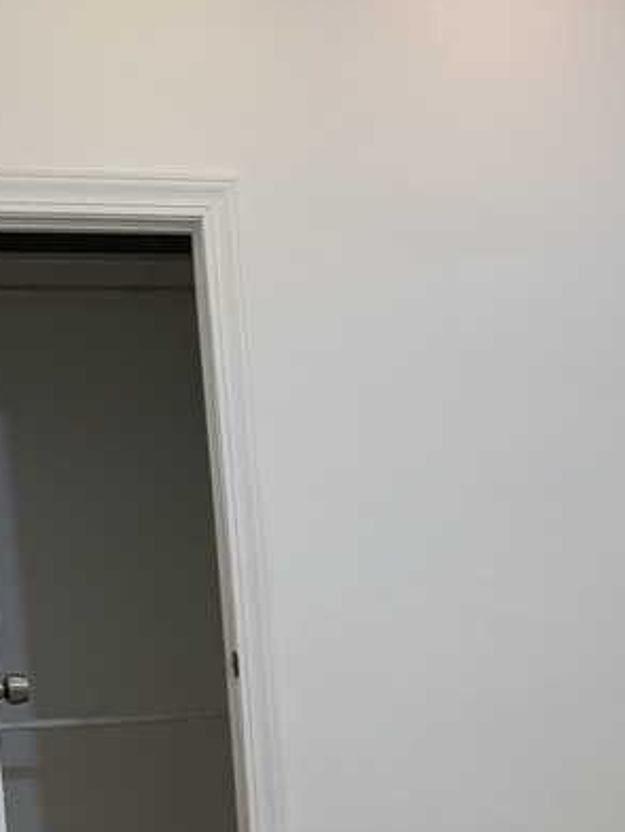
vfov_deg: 27.8
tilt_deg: -8.2
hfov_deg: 21.8
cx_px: 555
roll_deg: +2.4
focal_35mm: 66
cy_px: 815
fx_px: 1588
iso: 200
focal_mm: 6.76
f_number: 1.78
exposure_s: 1/120
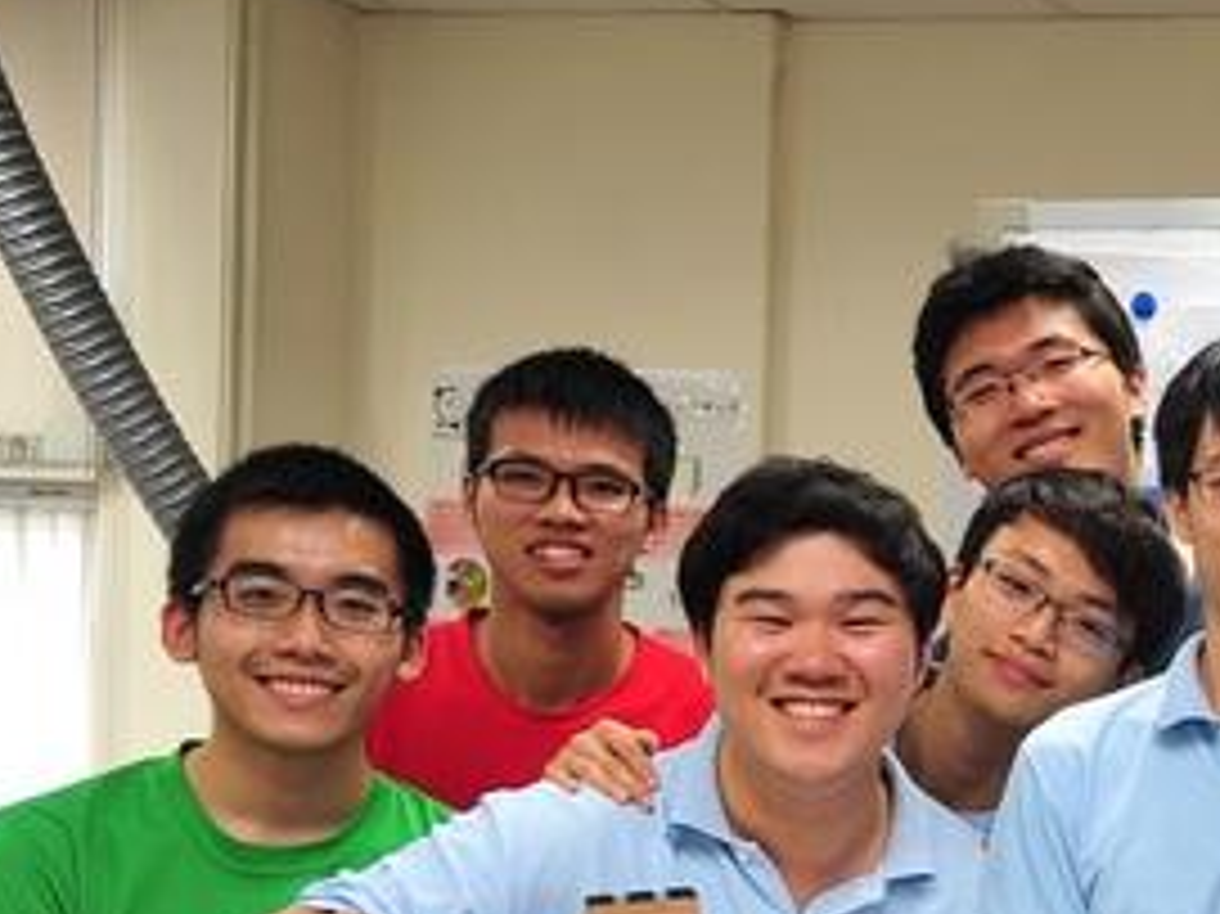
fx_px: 2713
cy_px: 842
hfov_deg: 23.2
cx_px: 1468
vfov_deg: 18.8
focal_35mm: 77
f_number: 4
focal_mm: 31
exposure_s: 1/80
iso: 640
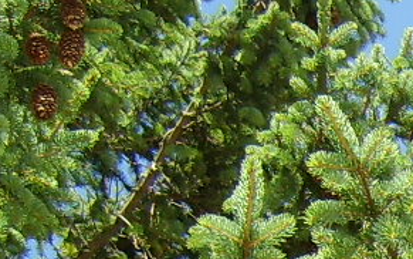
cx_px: 993
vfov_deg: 6.1
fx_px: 2297
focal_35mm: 204
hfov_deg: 9.2
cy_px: 672
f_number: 2.8
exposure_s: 1/350
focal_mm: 5.8
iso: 50
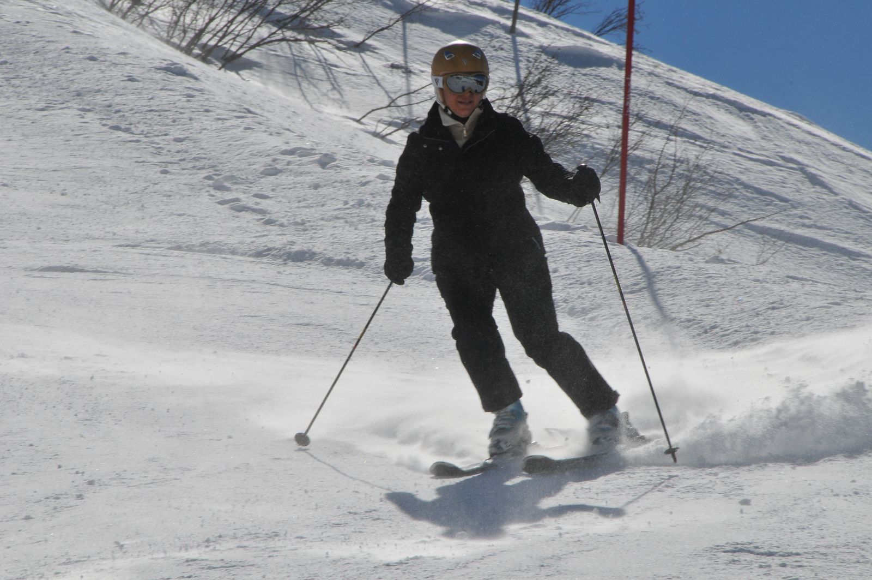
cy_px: 290
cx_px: 436
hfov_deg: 6.9
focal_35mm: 300
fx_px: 7258
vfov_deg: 4.6
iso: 200
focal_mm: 200
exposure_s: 1/250
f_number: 25
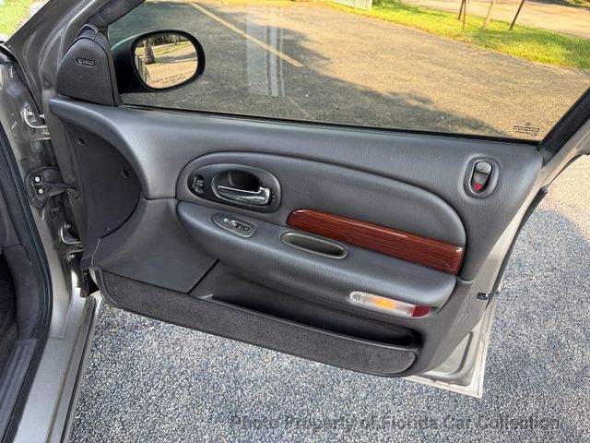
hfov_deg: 71.6
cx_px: 295
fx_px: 409
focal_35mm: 24
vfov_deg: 56.8
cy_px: 222
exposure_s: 1/282
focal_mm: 6.76
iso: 80
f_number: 1.78
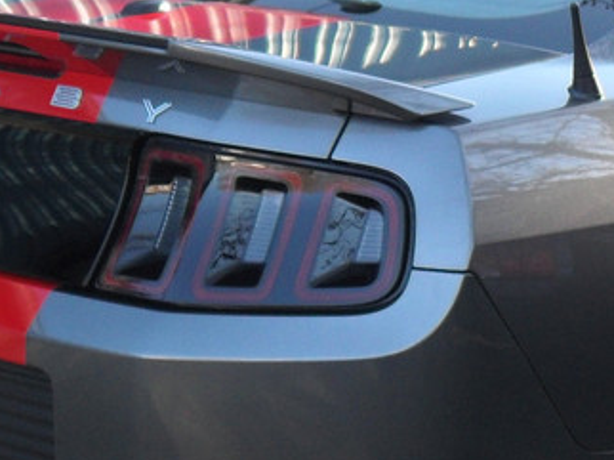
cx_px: 708
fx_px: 2056
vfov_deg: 12.8
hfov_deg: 16.4
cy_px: 242
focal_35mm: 116
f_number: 2.8
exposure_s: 1/125
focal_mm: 6.2
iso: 100
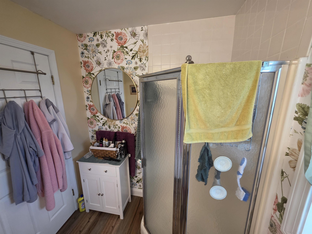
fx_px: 117
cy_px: 117
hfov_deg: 106.2
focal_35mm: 13
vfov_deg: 89.9
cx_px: 156
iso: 160
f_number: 1.9
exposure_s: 1/60
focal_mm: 2.2
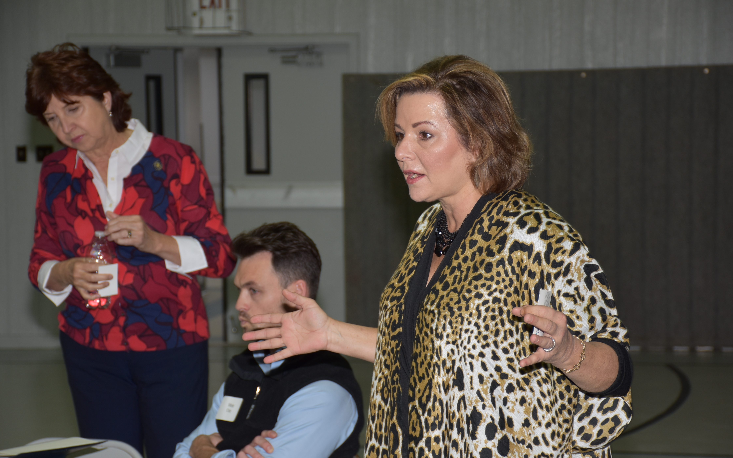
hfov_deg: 19.3
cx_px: 366
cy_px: 243
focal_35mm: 108
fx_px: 2157
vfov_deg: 12.1
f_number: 5
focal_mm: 70
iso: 200
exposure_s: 1/60
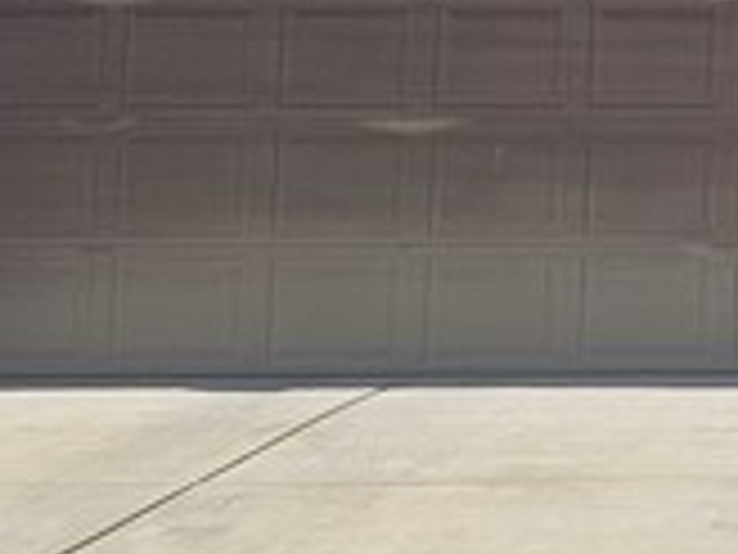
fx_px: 3070
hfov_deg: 12.1
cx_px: 1503
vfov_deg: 10.0
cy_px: -248
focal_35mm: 144
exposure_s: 1/1073
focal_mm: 6.3
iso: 10
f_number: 1.7
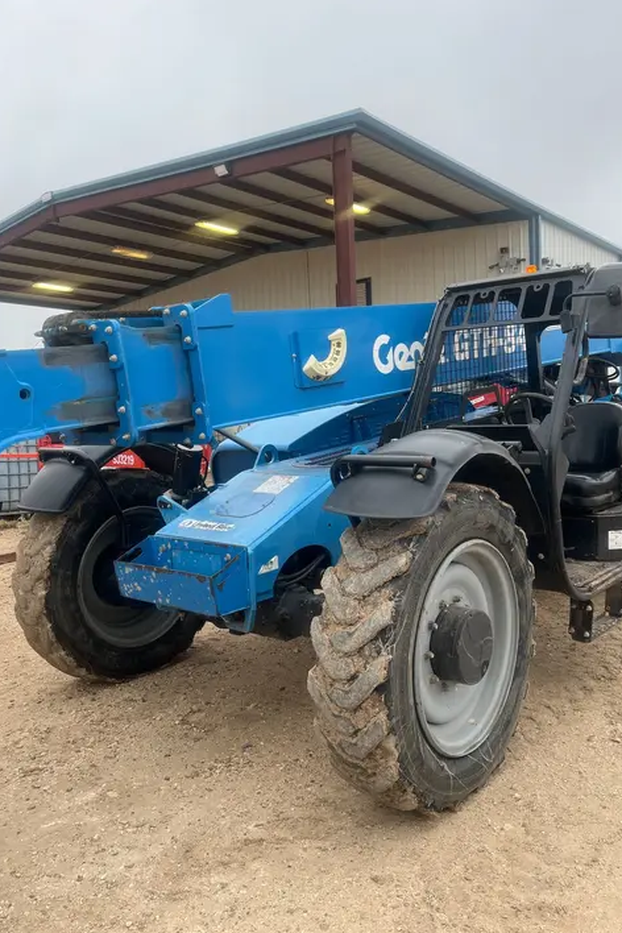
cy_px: 476
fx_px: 726
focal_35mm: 28
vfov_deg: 65.5
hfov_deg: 46.4
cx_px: 335
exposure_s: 1/159
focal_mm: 5.1
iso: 40
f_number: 1.6
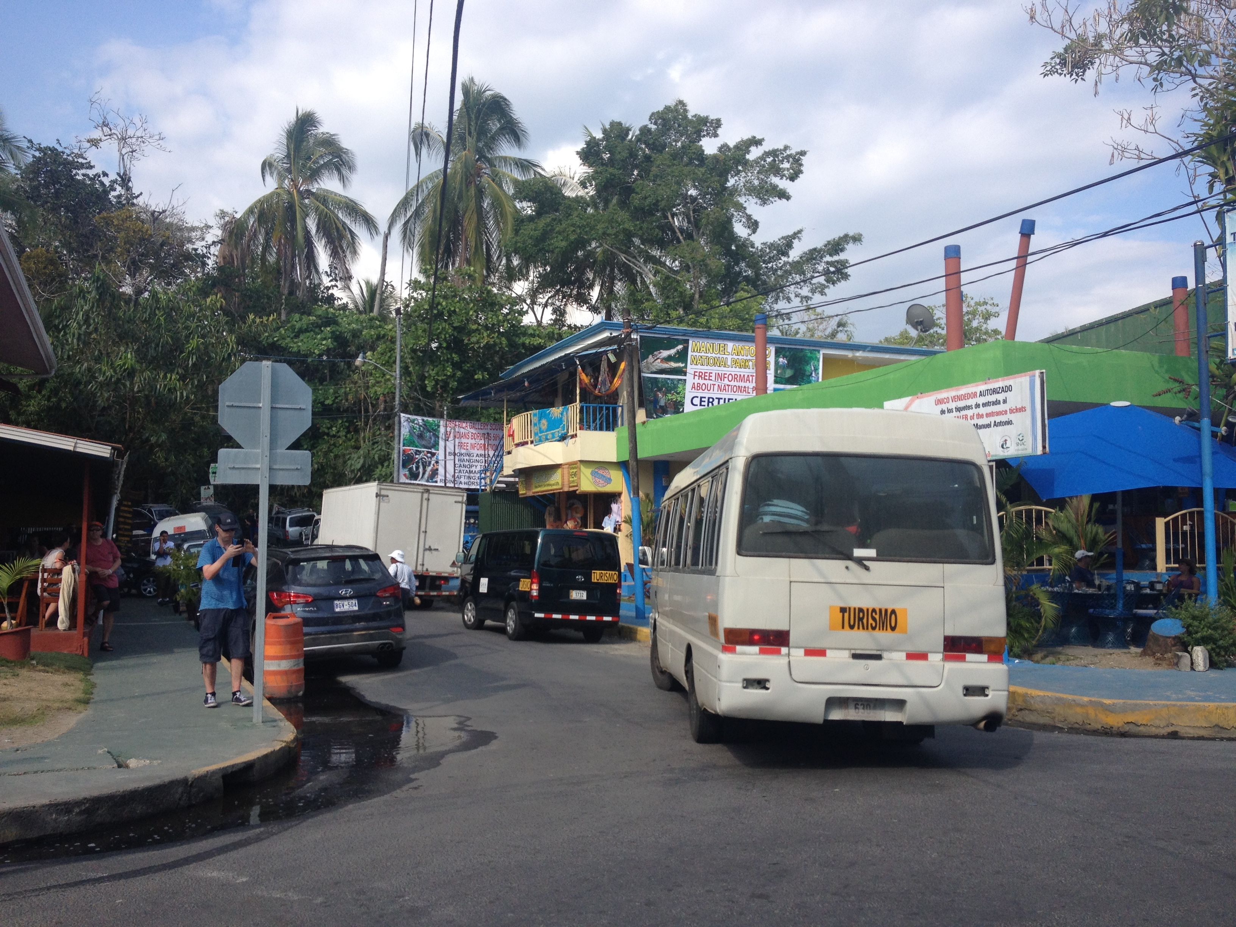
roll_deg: +1.0
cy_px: 464
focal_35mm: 35
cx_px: 618
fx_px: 1250
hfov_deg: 52.6
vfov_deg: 40.7
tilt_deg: +1.5
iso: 50
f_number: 2.4
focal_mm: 4.28
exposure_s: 1/1284
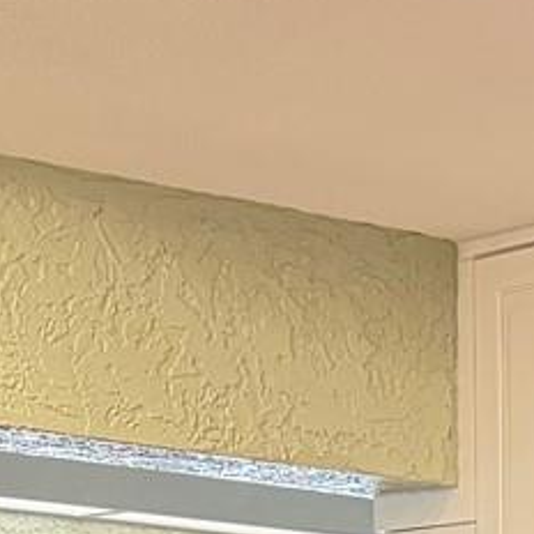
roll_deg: -1.0
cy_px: 1089
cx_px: 863
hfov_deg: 11.4
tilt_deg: -6.2
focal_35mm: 146
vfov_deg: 10.9
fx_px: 2548
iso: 400
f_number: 1.78
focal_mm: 6.76
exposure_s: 1/60
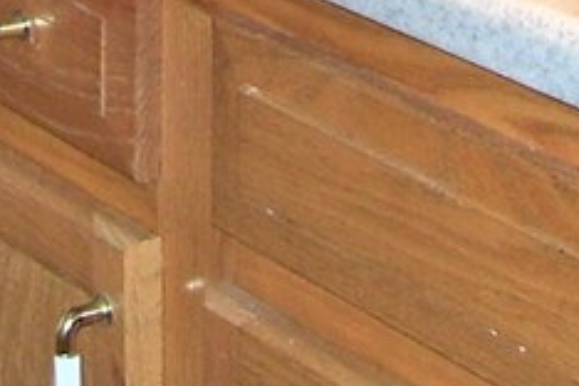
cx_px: 72
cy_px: -508
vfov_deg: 7.8
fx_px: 2637
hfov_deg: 12.4
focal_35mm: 164
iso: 80
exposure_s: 1/60
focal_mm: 6
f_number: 2.7
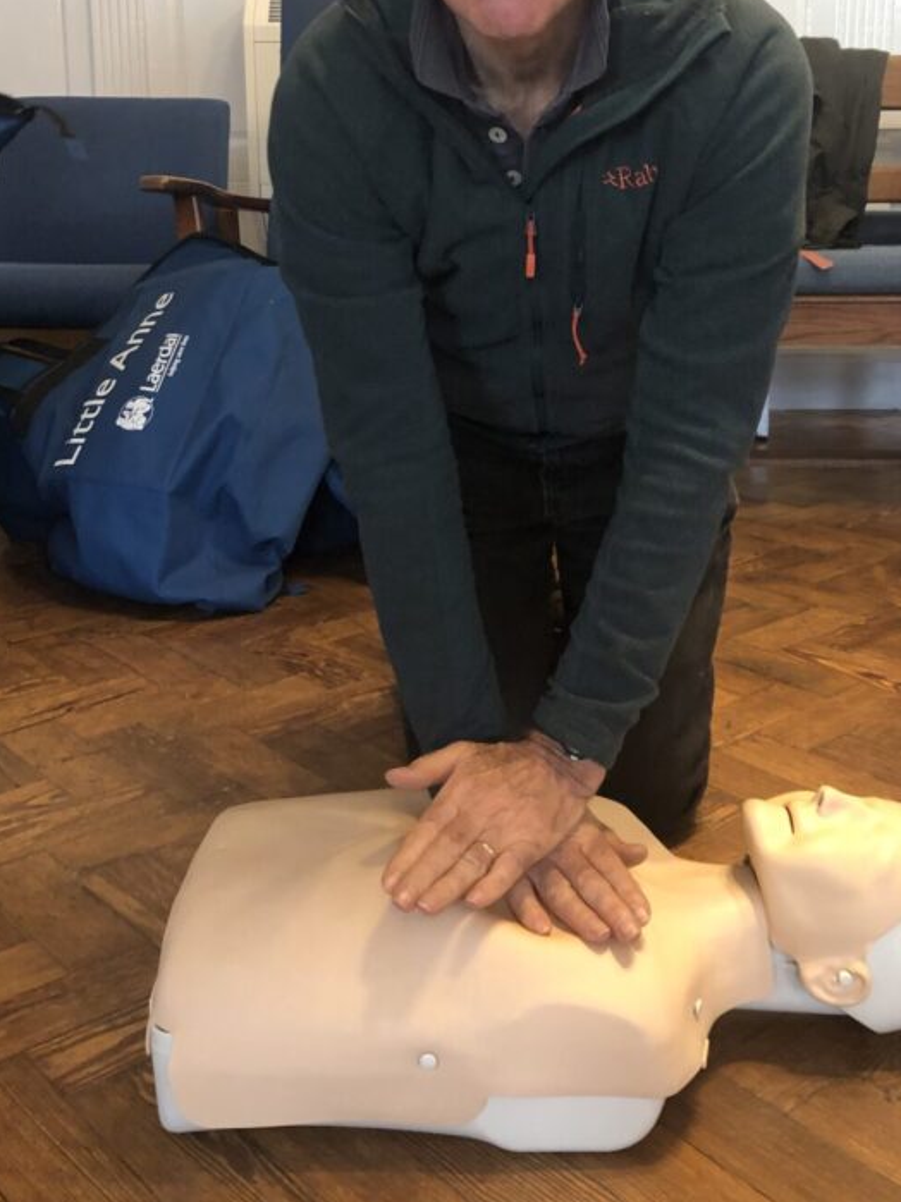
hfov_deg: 35.1
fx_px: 1423
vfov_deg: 45.1
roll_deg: +0.4
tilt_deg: -10.9
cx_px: 516
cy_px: 404
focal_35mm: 41
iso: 100
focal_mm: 3.99
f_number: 1.8
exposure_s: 1/17
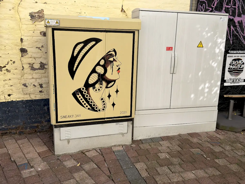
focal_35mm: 35
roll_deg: -1.6
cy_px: 92
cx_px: 122
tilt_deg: -12.8
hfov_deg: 52.6
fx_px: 248
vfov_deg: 40.7
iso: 64
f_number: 1.78
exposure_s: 1/1058
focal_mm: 6.76
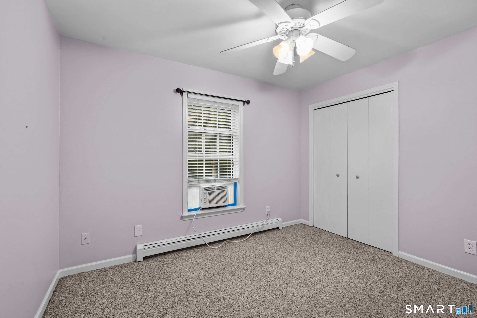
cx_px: 238
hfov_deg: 96.7
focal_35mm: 16
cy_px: 159
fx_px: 212
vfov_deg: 73.8
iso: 320
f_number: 9
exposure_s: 1/1.67
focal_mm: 16
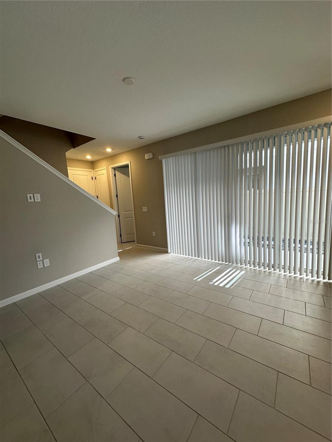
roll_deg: +3.7
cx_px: 166
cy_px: 221
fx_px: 179
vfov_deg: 102.1
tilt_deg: -7.2
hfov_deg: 85.7
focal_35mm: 14
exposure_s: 1/120
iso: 125
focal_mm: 2.22
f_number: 2.2
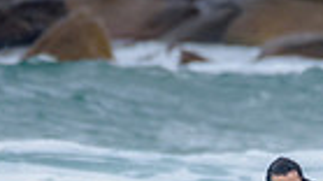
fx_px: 22991
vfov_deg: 0.5
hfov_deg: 0.8
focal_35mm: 2686
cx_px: 318
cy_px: 265
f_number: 5.6
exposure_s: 1/1250
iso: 500
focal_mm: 500
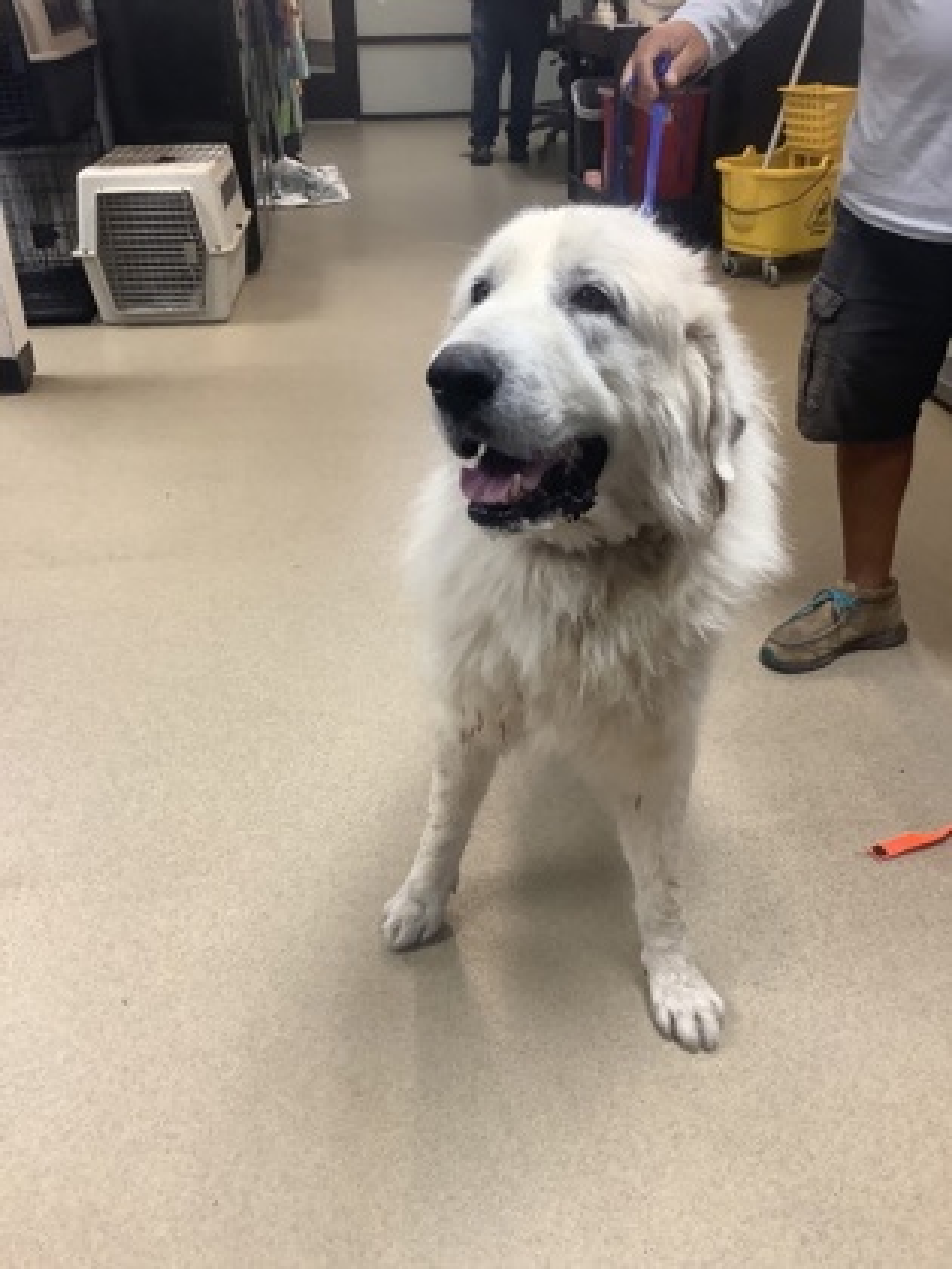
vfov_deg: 58.4
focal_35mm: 31
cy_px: 634
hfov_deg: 45.4
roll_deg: +0.8
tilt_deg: -31.1
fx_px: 1137
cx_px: 476
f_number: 2.4
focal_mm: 3.3
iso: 100
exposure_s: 1/50
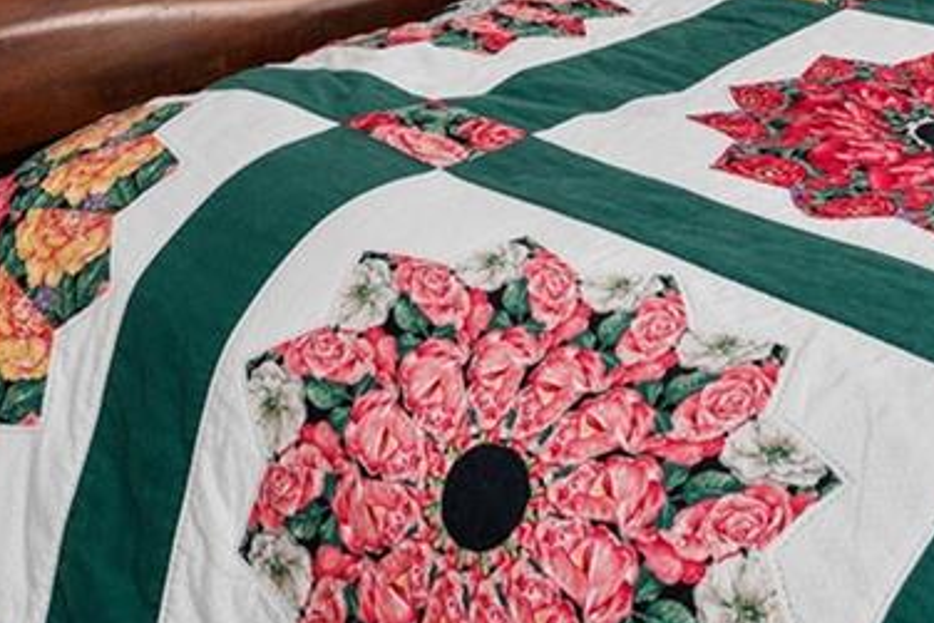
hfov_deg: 28.1
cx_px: 328
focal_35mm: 71
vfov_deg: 15.7
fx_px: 1853
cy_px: -573
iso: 250
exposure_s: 1/30
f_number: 7.1
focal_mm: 16.8
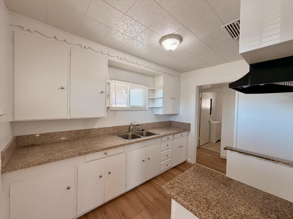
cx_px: 146
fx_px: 119
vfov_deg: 85.7
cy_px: 110
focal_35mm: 14
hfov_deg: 102.1
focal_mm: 2.22
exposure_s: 1/120
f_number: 2.2
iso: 160
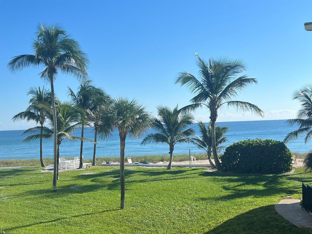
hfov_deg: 67.3
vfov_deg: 53.1
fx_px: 234
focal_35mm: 26
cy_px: 117
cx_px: 156
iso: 50
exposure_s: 1/5882
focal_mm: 5.7
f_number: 1.5
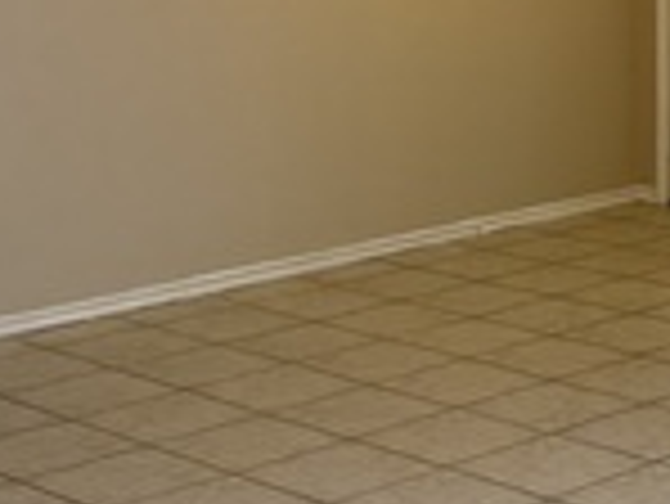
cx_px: 621
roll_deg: +0.0
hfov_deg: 18.7
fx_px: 1995
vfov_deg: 14.2
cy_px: 18
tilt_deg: -5.8
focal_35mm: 103
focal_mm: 6.76
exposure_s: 1/60
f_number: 1.78
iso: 200
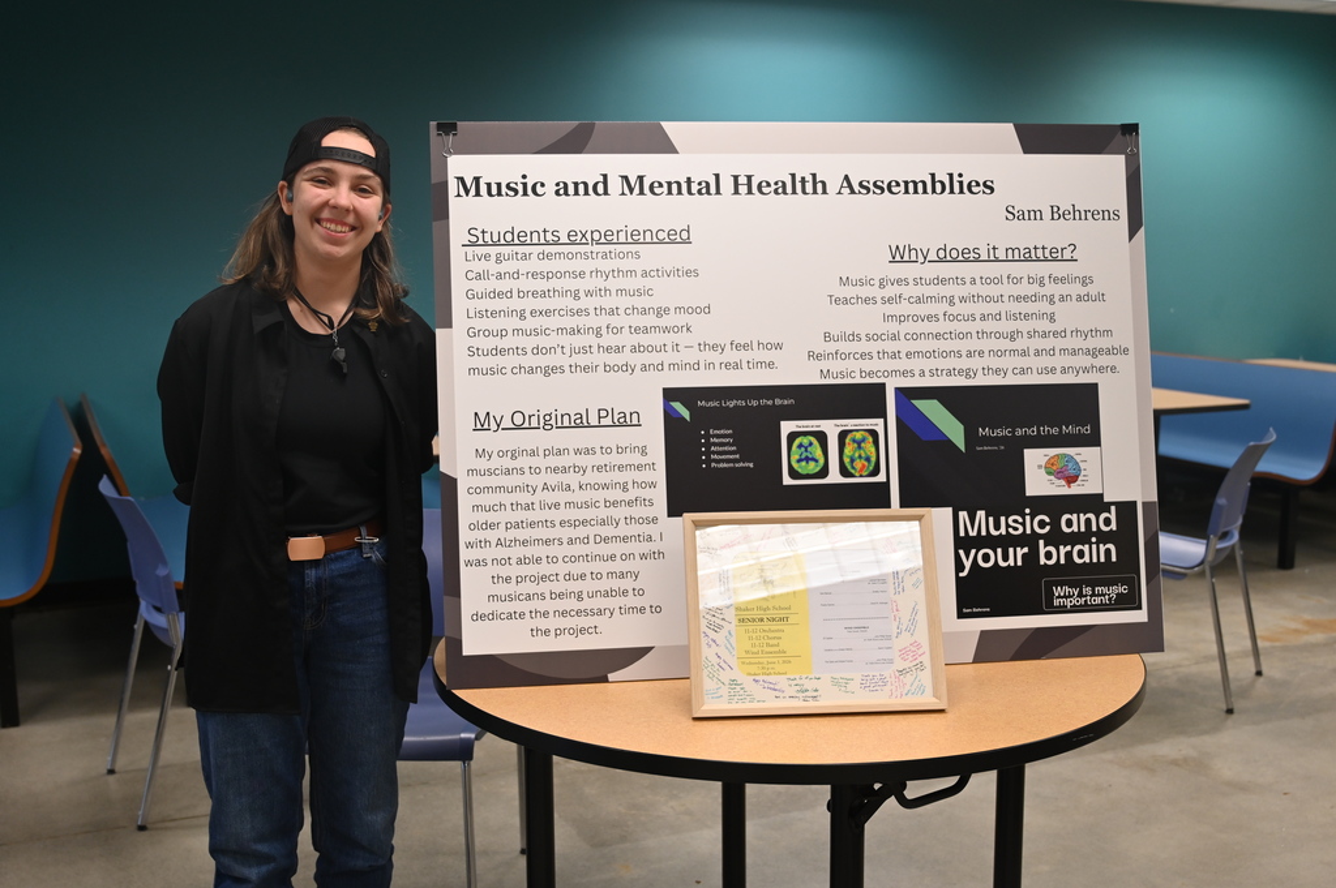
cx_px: 668
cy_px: 444
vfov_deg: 34.2
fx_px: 1446
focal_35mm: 39
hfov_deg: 49.6
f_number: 4
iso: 1100
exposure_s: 1/125
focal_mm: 39
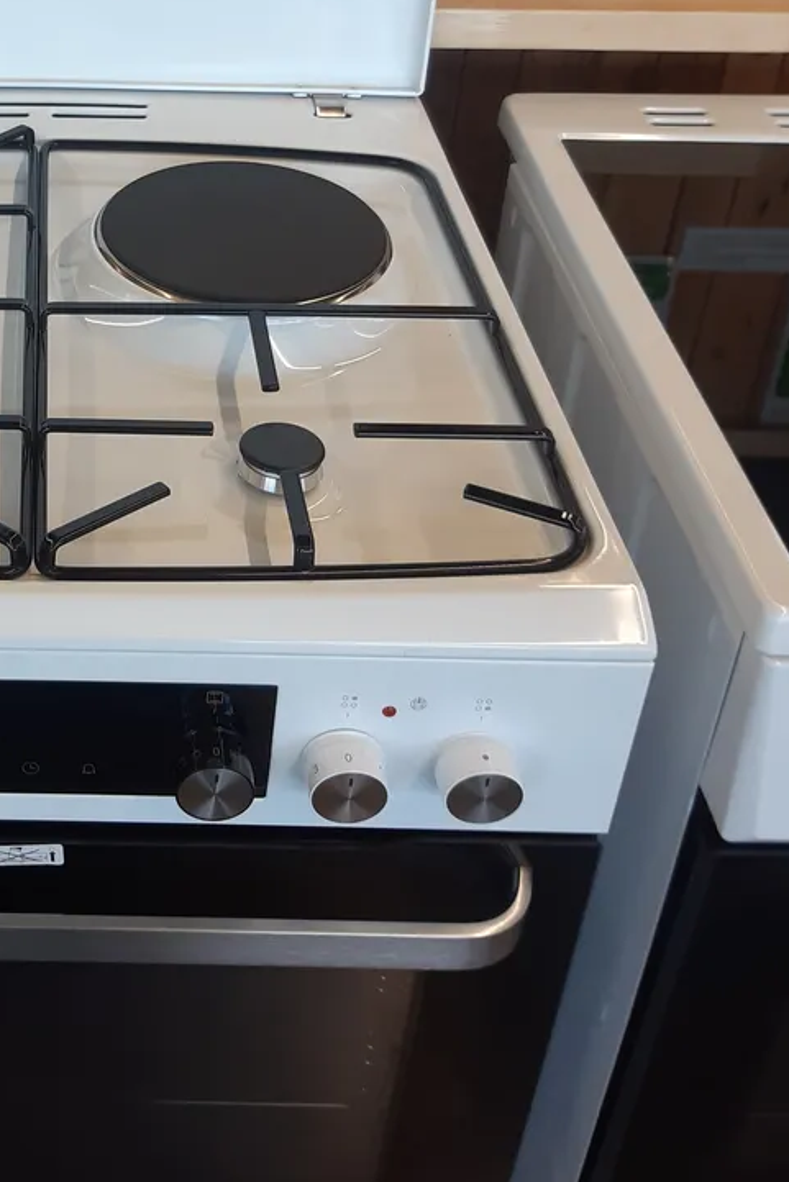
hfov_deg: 26.8
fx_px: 1577
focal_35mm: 48
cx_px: 33
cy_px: 264
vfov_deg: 39.7
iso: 40
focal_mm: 3.92
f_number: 1.7
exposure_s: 1/108
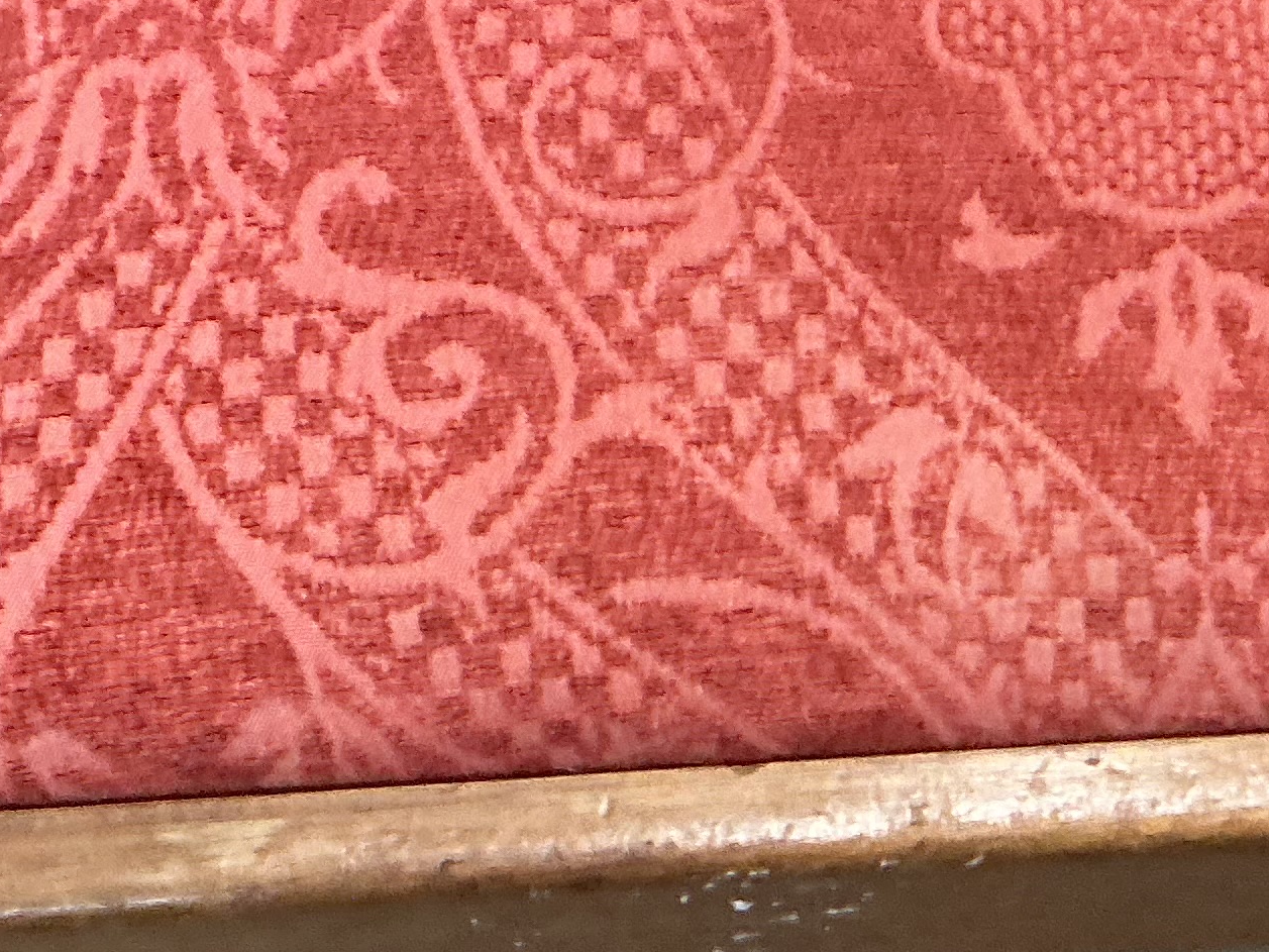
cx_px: 1175
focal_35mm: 93
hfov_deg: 20.6
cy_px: 475
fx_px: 3410
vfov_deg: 15.9
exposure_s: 1/60
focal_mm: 3
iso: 200
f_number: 1.8
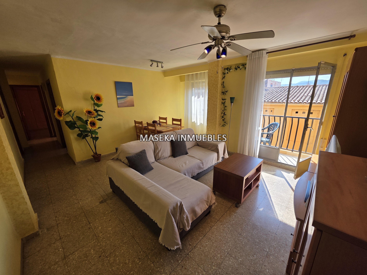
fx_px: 138
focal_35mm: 13
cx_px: 184
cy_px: 138
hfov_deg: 106.2
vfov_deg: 89.9
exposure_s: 1/489
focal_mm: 2.2
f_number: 1.9
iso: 40
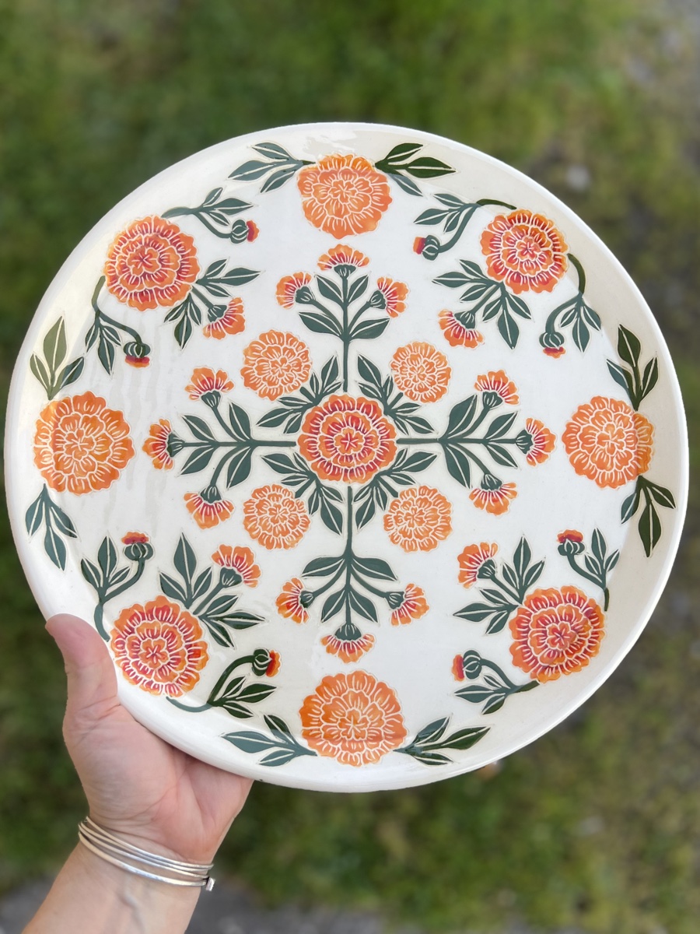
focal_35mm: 26
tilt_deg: -73.2
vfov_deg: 67.3
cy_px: 467
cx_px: 350
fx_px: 701
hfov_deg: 53.1
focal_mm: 5.7
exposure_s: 1/957
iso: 50
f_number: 1.5
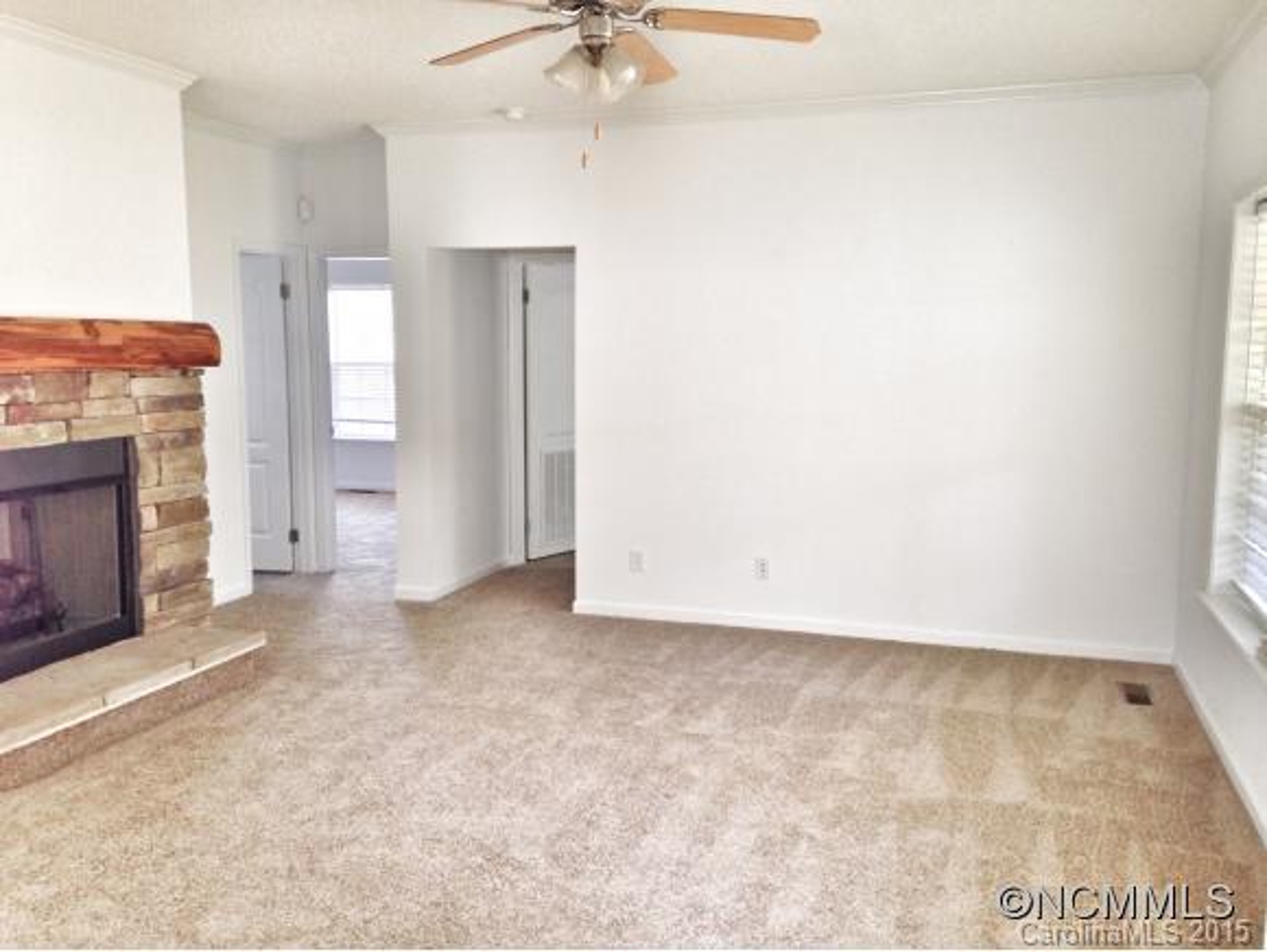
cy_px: 476
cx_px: 634
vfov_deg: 43.0
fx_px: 1209
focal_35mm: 33
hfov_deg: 55.3
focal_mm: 4.12
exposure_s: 1/20
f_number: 2.4
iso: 125
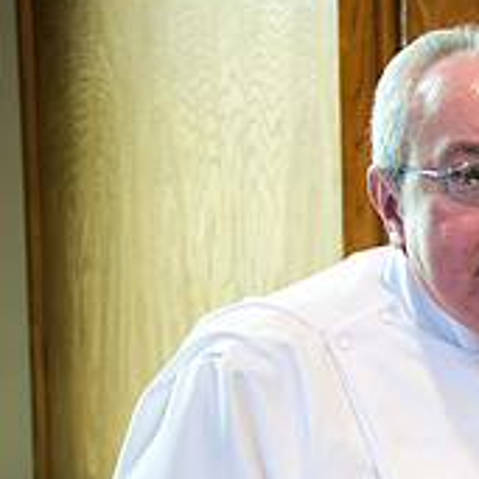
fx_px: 1628
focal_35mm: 104
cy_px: 417
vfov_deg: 16.5
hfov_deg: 15.0
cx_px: 810
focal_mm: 36
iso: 2000
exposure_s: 1/100
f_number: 2.8
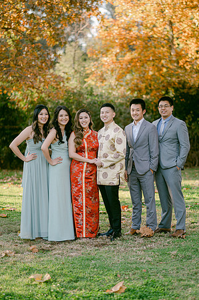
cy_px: 150
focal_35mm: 85
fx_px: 706
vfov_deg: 23.9
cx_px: 100
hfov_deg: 16.0
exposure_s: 1/640
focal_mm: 85
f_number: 2
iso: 200
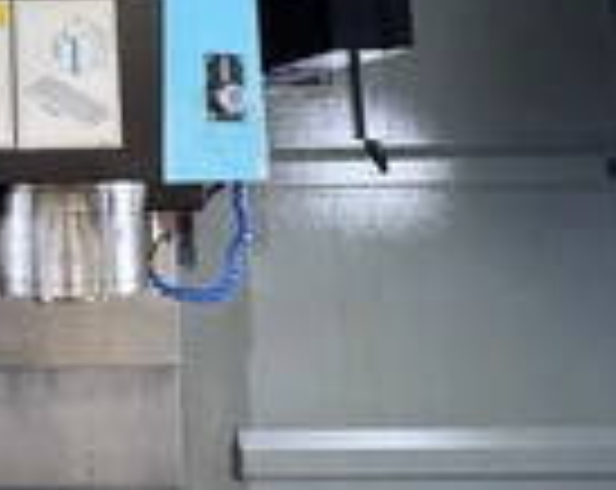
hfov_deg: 38.6
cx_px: -49
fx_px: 728
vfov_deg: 35.6
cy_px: 76
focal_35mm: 40
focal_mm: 2.22
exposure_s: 1/60
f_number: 2.2
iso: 250
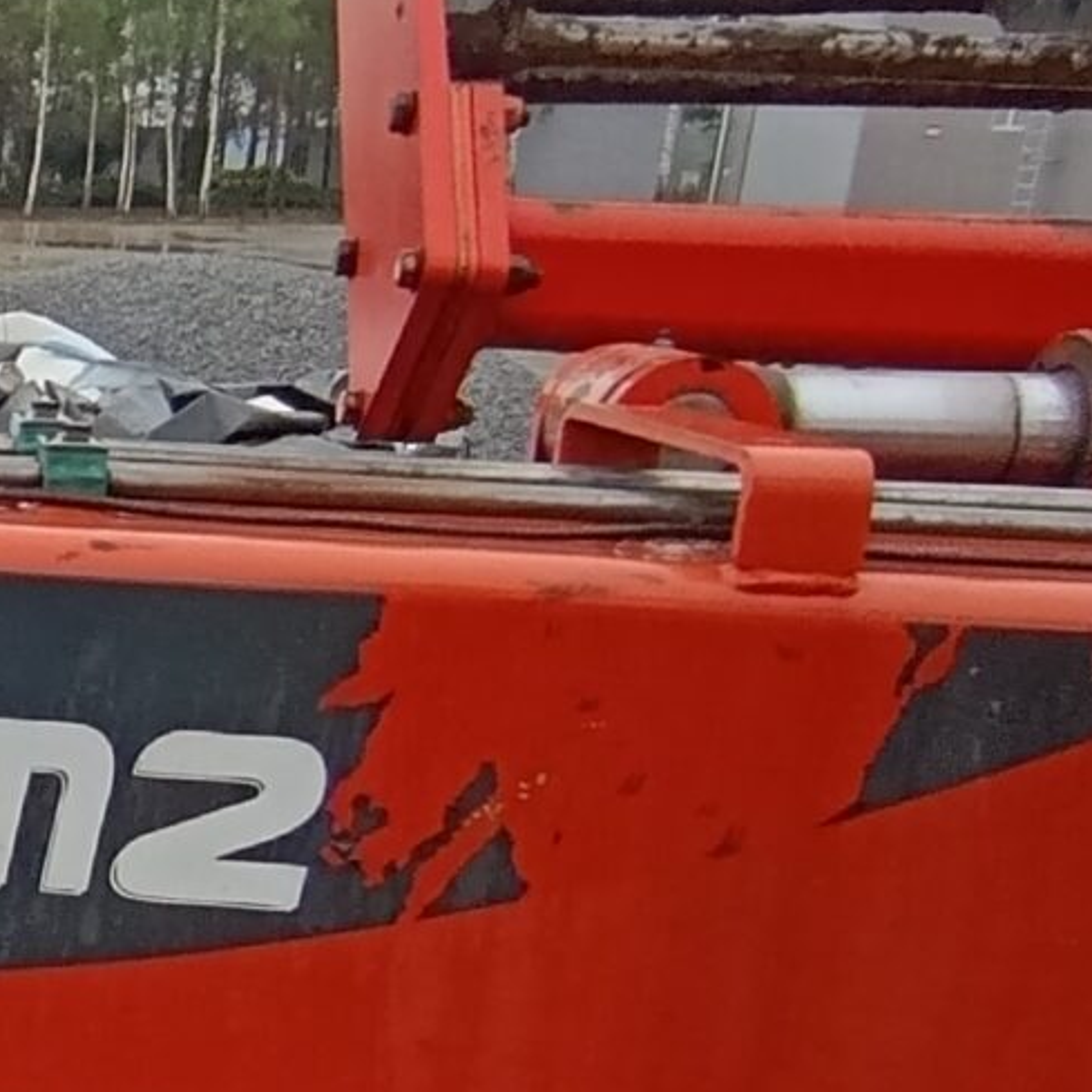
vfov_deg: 22.7
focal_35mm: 74
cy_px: 1005
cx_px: -902
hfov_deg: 18.2
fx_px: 2641
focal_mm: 1.65
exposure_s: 1/232
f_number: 2.2
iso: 50
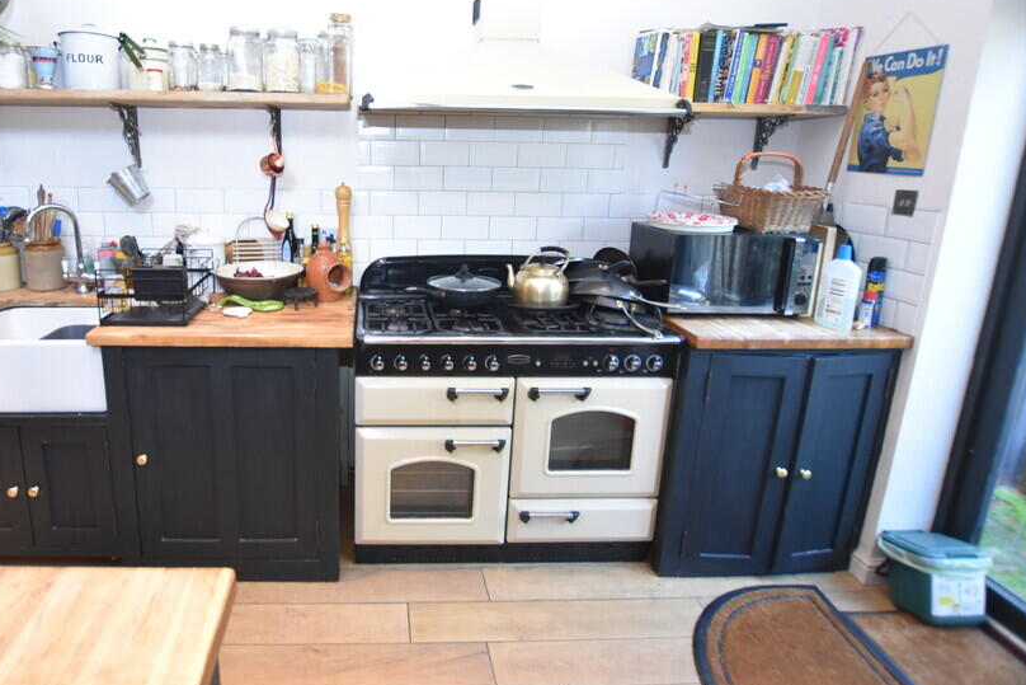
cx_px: 386
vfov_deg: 64.0
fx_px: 542
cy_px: 274
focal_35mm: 19
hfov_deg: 85.2
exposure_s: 1/60
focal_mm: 10
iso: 1100
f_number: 3.5
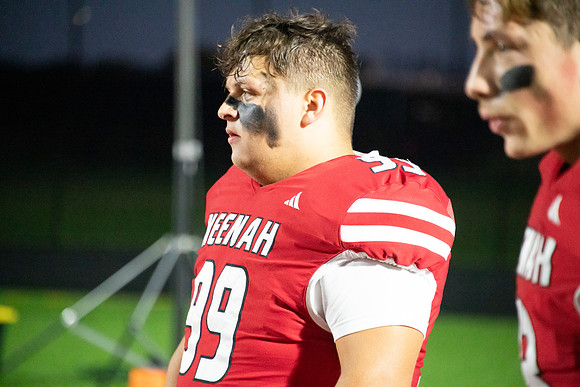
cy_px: 194
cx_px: 290
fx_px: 4834
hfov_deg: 6.9
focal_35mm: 300
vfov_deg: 4.6
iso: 25600
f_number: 5.6
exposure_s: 1/500
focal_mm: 300
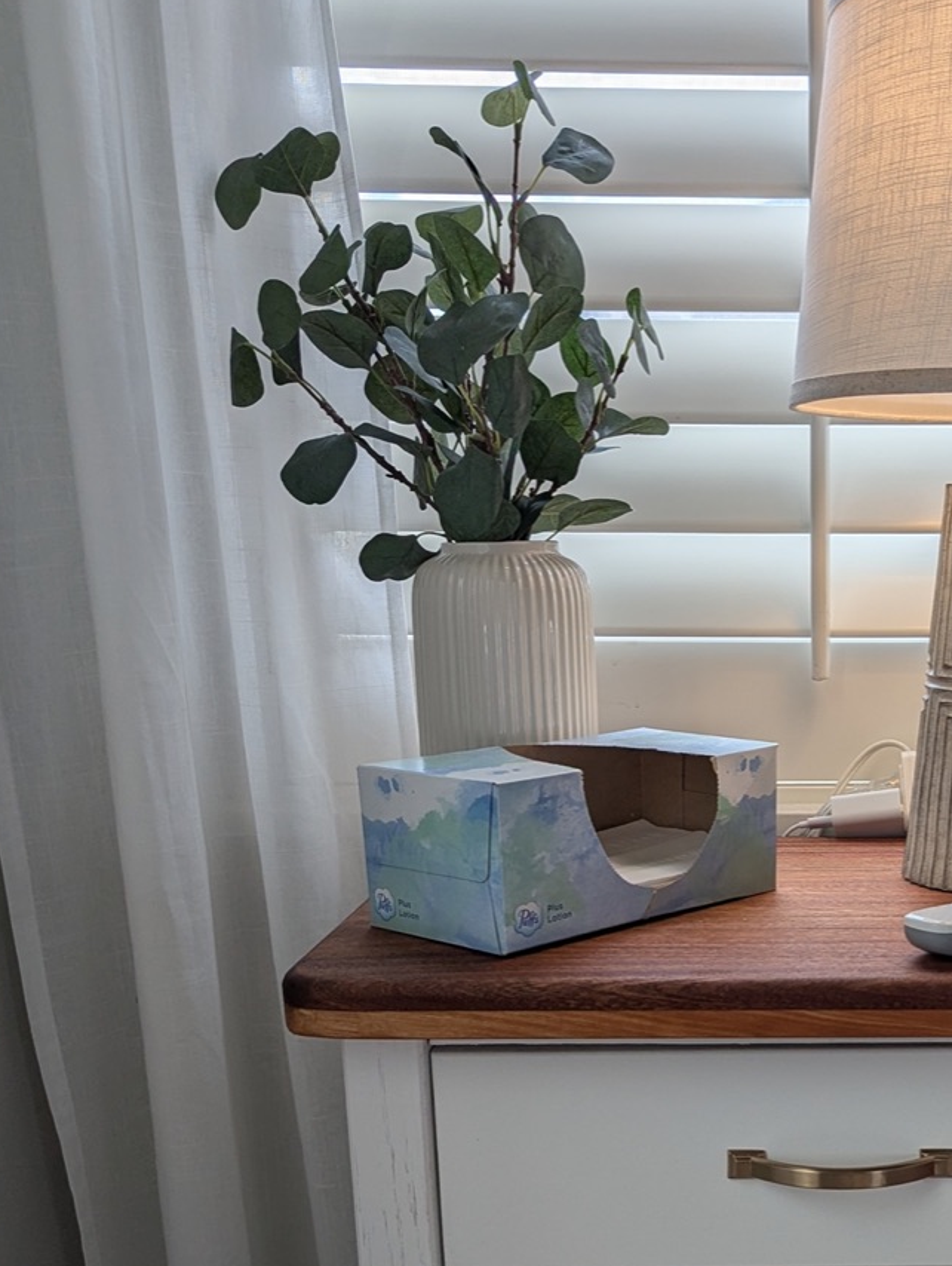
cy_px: 980
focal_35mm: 45
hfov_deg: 30.9
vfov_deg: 40.6
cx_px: 850
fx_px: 1646
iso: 40
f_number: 1.85
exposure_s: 1/410
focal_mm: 6.81
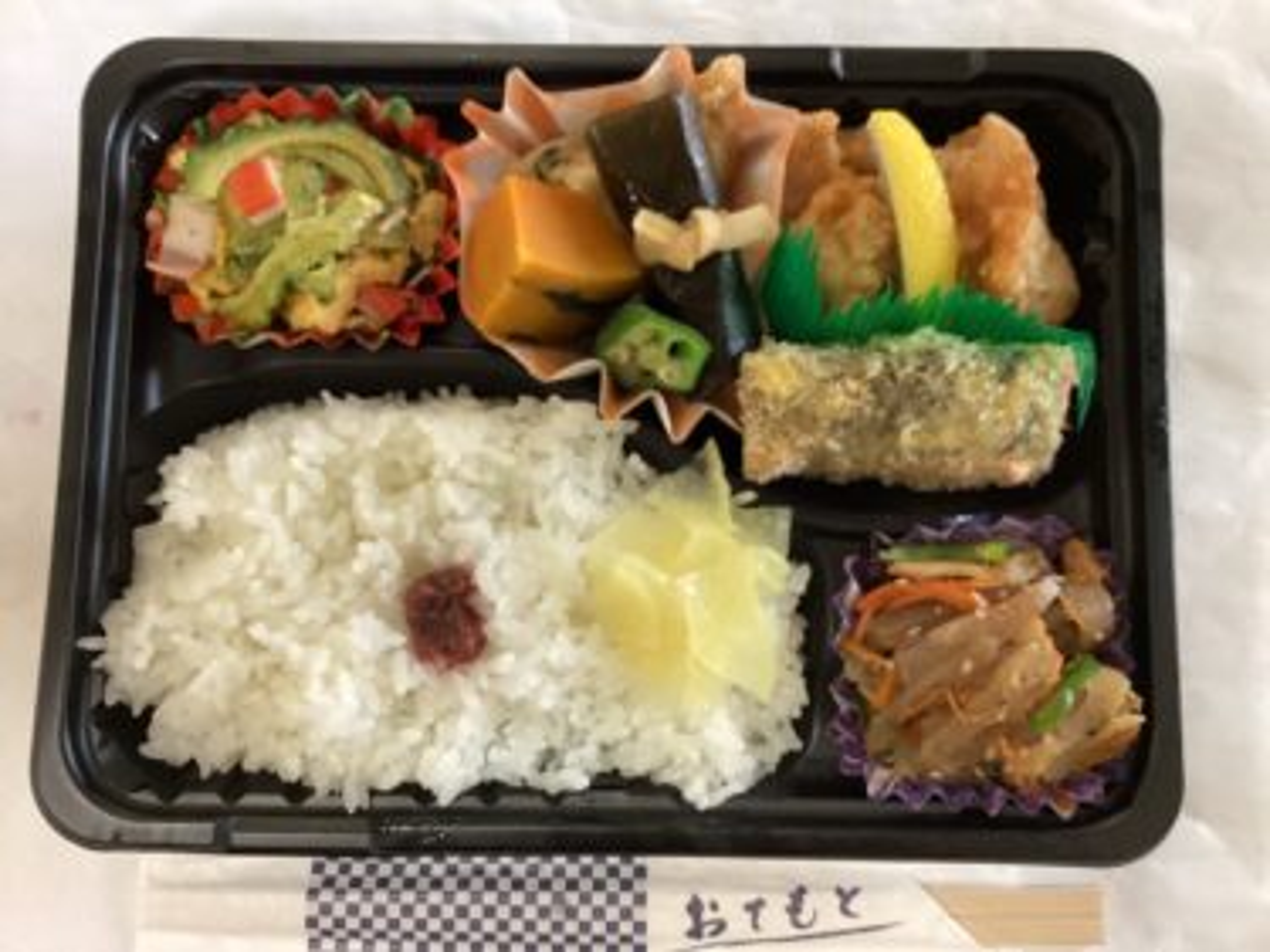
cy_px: 476
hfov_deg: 58.4
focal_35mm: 31
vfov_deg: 45.4
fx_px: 1137
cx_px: 635
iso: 320
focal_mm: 3.3
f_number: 2.4
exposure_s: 1/33
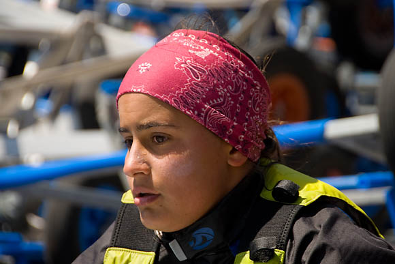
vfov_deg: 4.6
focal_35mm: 300
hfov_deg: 6.9
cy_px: 132
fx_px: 3292
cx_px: 198
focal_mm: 200
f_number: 8
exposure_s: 1/250
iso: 100
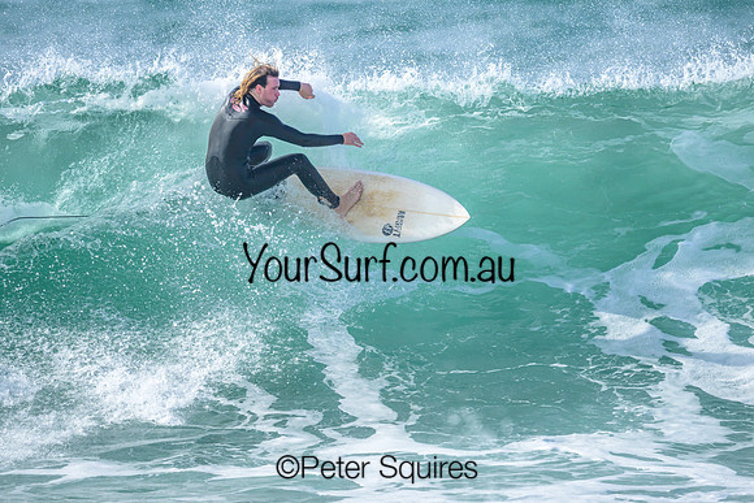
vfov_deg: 1.3
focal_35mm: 1098
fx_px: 23000
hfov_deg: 1.9
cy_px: 162
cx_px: 333
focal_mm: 800
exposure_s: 1/2000
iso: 400
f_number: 6.3
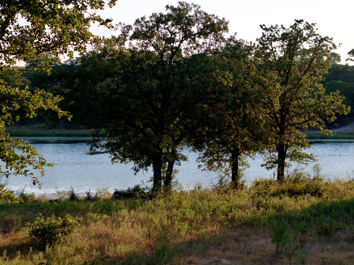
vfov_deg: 19.9
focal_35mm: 74
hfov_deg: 26.3
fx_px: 756
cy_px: 129
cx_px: 177
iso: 270
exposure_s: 1/40
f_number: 2.8
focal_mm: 19.35
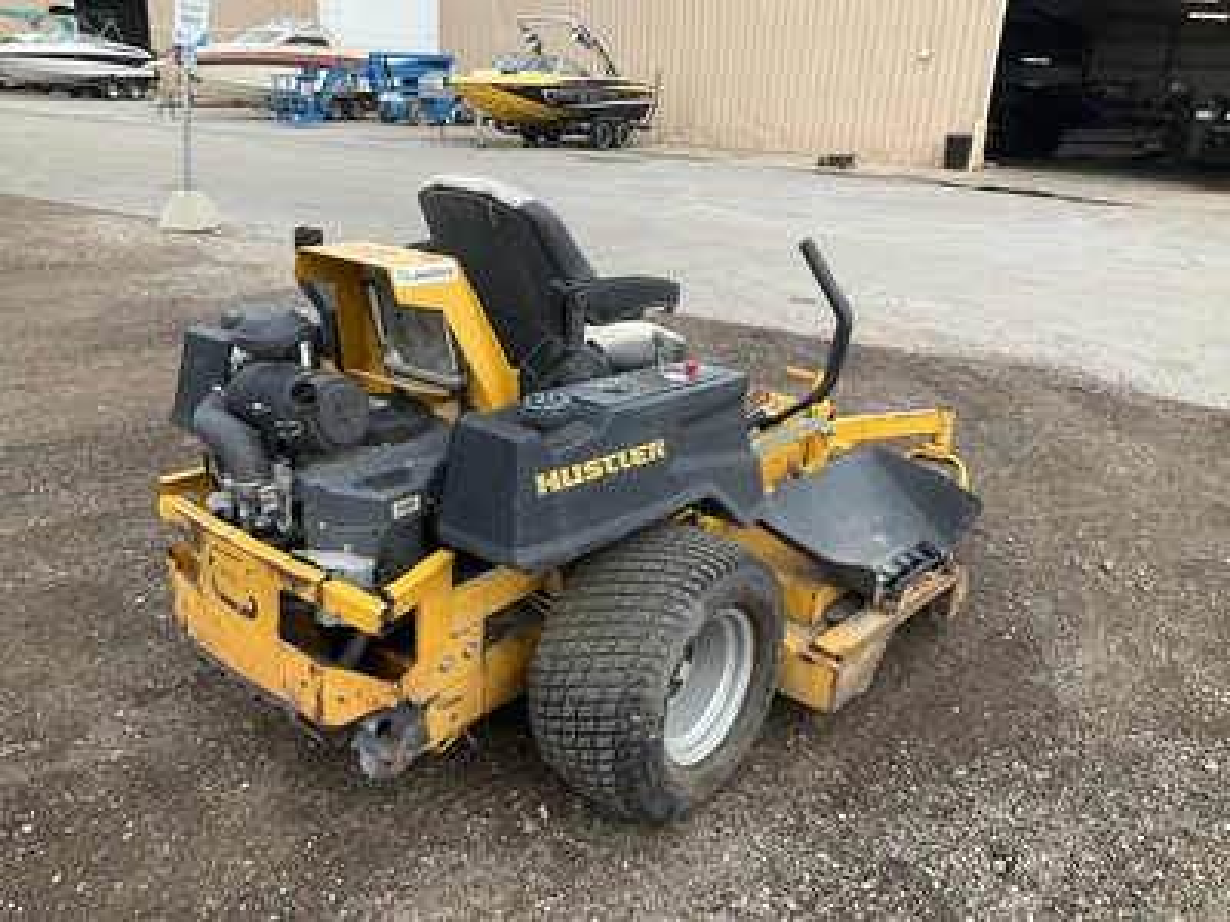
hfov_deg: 61.7
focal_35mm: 29
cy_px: 461
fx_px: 1030
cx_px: 615
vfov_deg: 48.2
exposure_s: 1/295
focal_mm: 3
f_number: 1.8
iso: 25
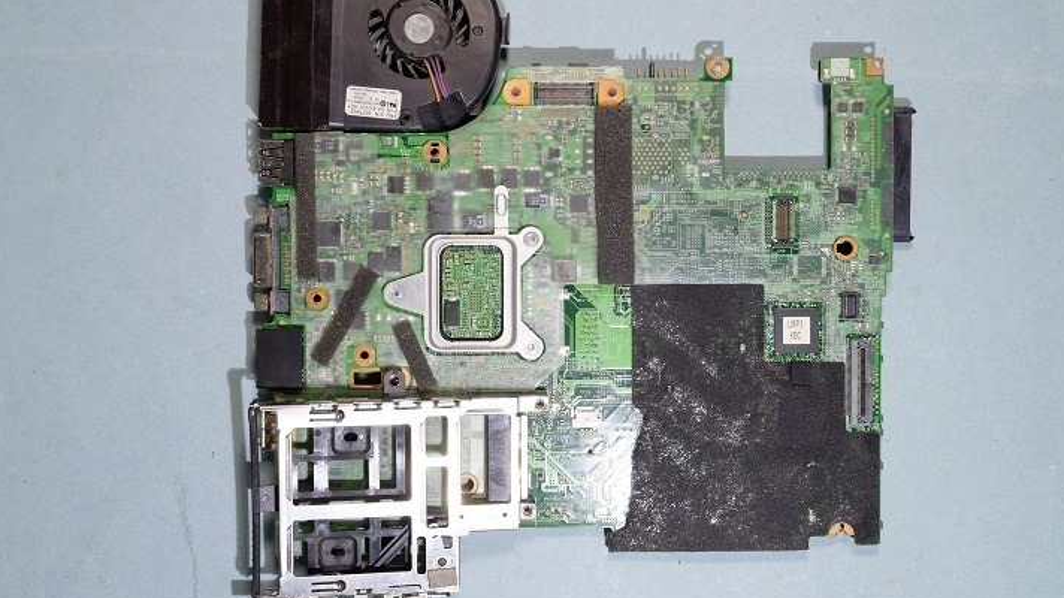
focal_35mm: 43
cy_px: 274
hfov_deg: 47.4
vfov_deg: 27.7
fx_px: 1213
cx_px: 533
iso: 100
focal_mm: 26
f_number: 8
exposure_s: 1/6
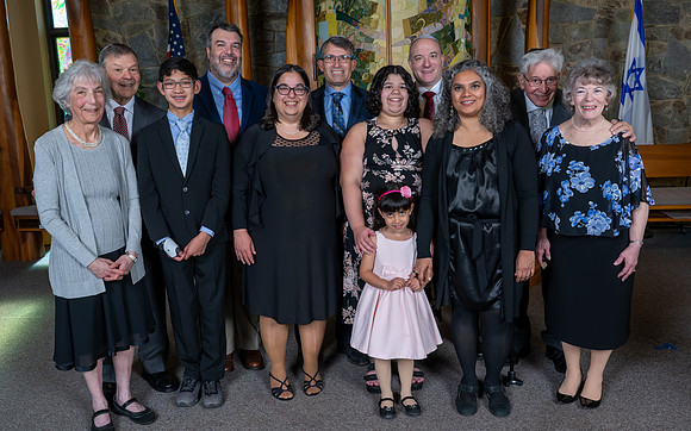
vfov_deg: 40.3
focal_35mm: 31
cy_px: 200
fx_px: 587
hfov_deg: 60.9
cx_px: 348
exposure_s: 1/200
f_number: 9
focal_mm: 28.5
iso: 800
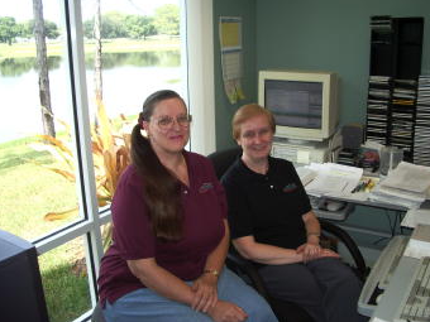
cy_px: 159
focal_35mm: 36
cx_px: 216
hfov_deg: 51.4
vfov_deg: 39.7
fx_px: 447
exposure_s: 1/60
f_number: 2.6
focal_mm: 5.8
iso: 50
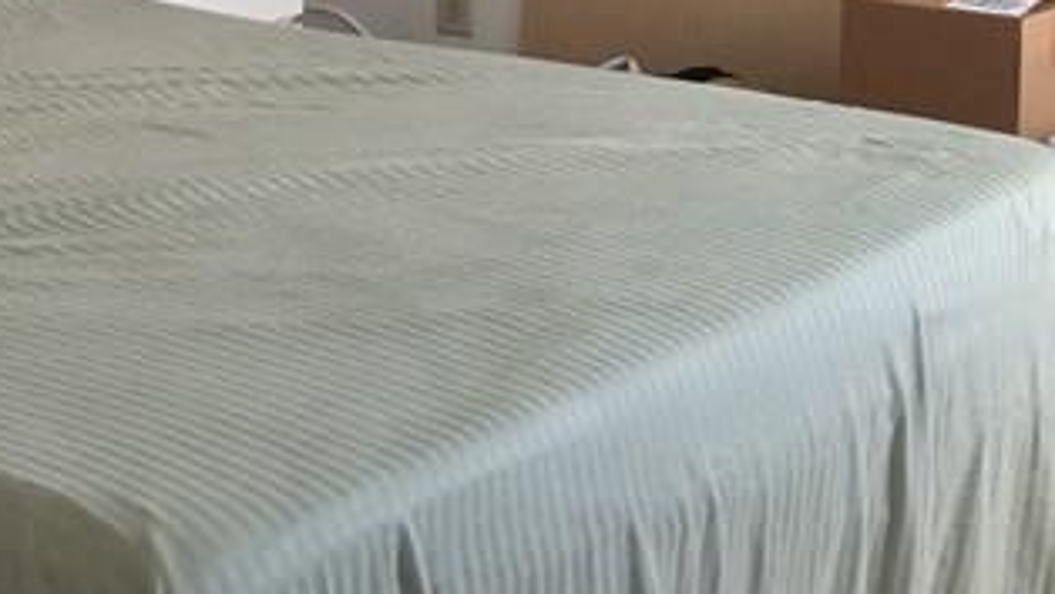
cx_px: -128
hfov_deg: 19.8
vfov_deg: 11.6
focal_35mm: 103
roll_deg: -0.6
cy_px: -94
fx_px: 2883
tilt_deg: -8.3
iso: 32
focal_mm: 4.15
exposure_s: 1/15
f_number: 2.2
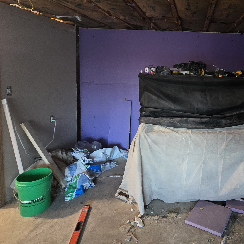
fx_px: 191
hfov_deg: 60.0
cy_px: 85
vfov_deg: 63.7
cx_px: 194
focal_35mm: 24
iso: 1250
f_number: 2.2
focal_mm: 2.2
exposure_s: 1/24
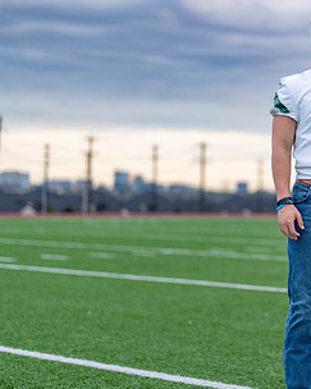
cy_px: 175
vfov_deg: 20.0
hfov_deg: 15.6
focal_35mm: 96
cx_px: 329
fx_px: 1105
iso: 320
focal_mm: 50
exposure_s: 1/500
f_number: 1.2
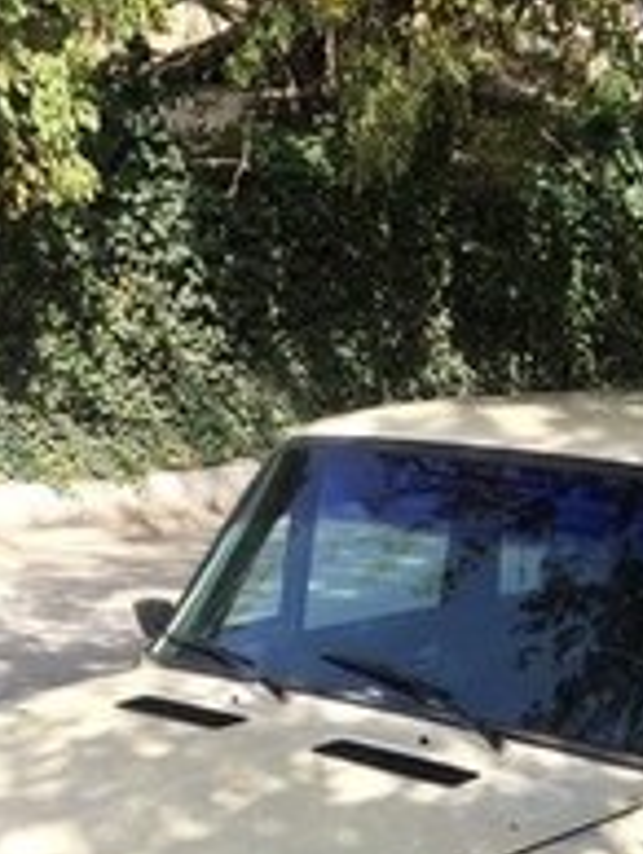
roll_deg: -1.6
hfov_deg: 19.5
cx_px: 599
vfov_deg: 23.5
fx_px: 1829
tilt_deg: -23.8
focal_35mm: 74
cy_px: 1087
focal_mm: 4.15
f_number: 2.2
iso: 32
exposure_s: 1/641
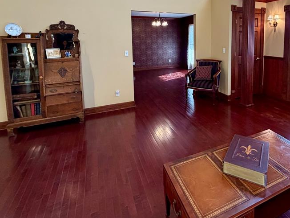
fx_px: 184
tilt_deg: -4.6
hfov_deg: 74.2
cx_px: 192
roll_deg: +1.0
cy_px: 53
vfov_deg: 57.8
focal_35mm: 22
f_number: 2.2
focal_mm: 2.22
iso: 320
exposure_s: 1/120
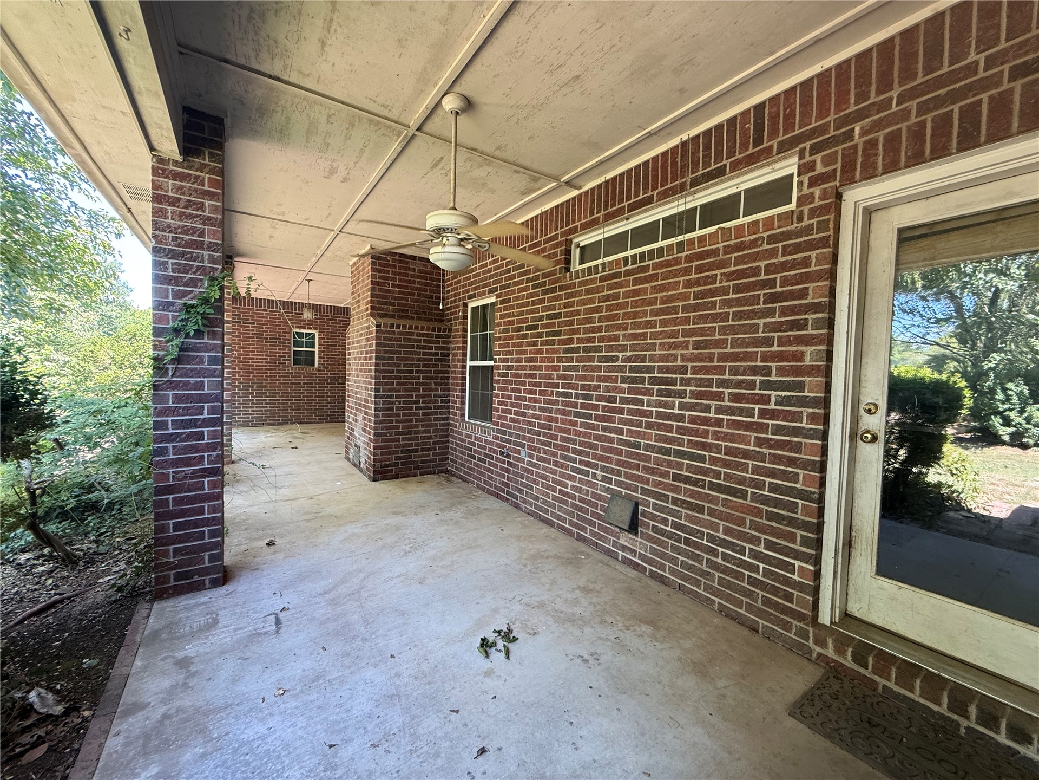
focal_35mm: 14
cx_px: 520
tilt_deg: -2.2
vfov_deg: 85.7
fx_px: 420
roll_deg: -1.7
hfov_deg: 102.1
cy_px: 390
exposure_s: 1/99
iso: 160
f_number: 2.2
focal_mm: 2.22
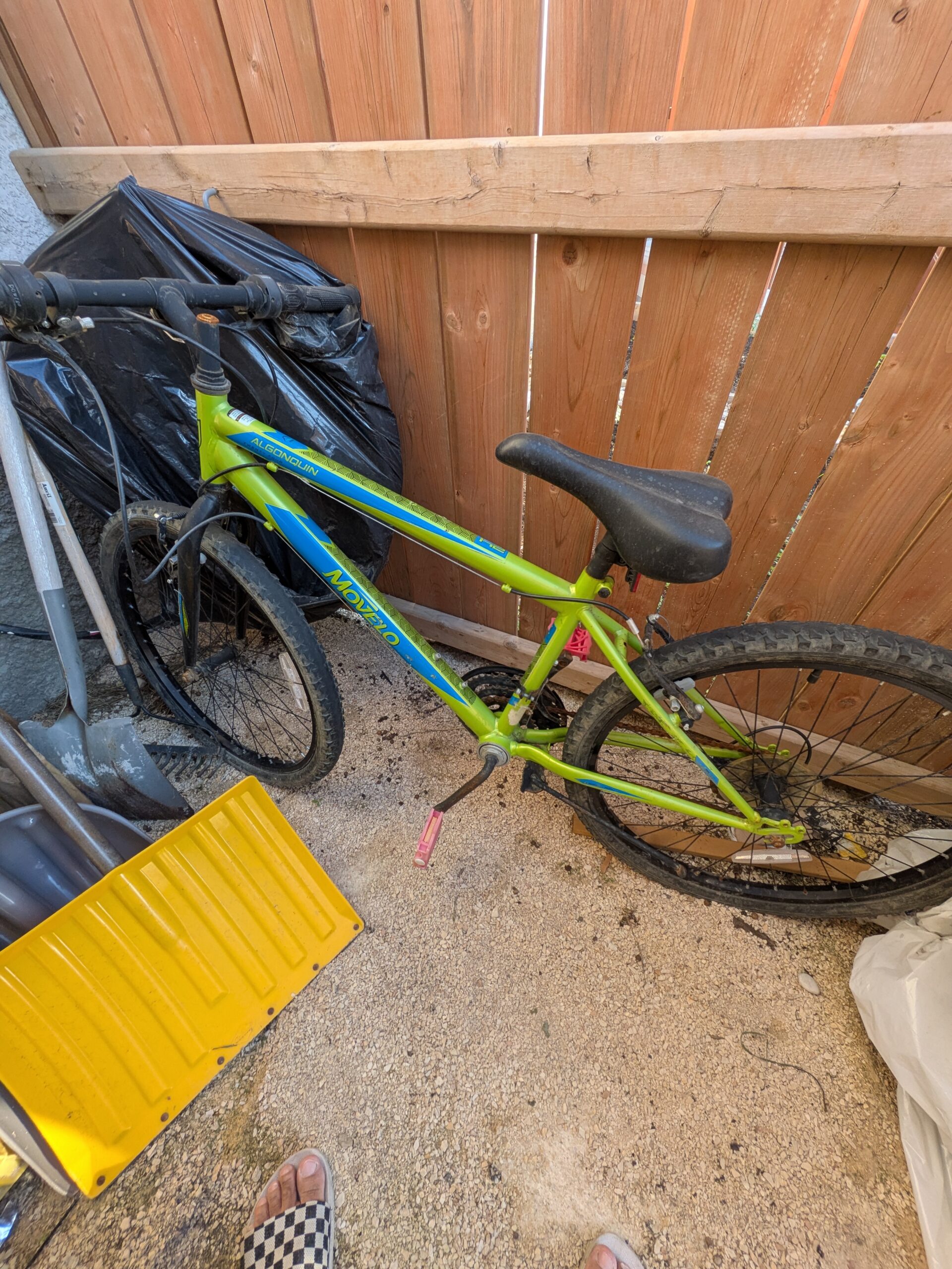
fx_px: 513
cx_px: 476
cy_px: 634
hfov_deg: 85.7
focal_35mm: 14
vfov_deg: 102.1
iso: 72
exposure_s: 1/120
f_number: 2.2
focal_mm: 1.83
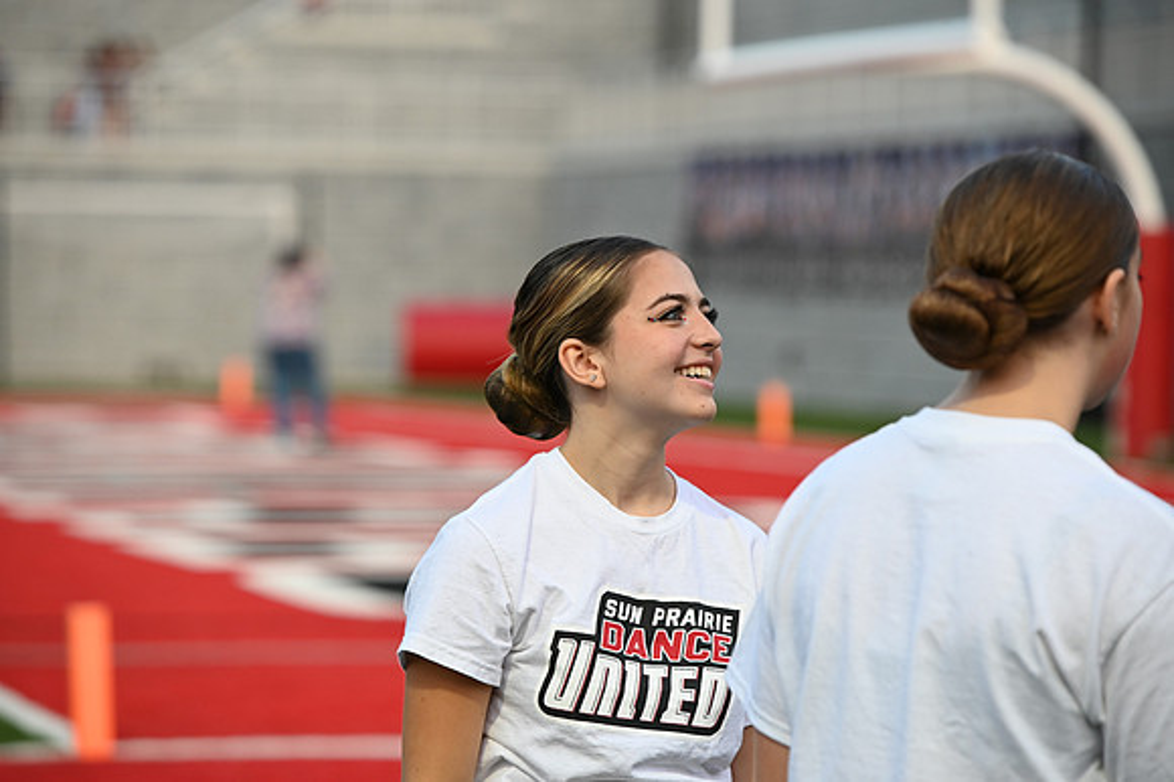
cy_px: 391
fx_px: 6518
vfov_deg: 6.9
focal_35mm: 200
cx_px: 587
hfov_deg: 10.3
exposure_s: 1/320
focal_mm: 200
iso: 800
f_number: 5
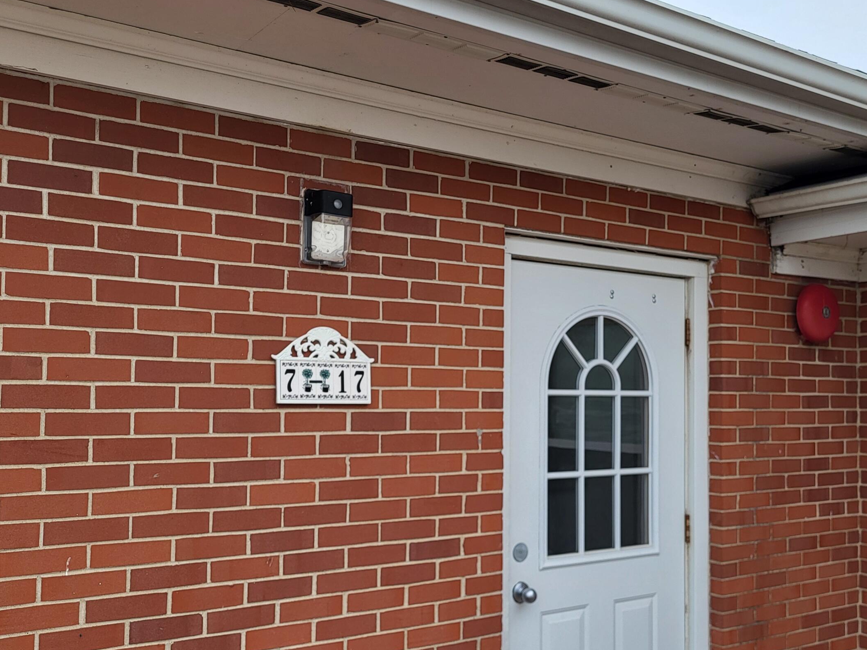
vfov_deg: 38.5
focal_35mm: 37
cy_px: 391
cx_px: 504
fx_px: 927
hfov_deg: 49.9
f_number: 1.8
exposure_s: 1/270
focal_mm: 5.4
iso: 40
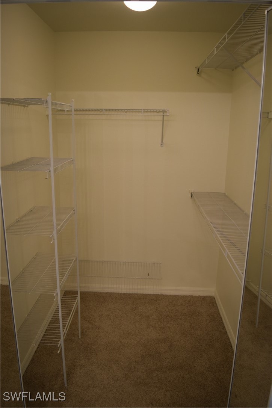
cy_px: 204
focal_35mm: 27
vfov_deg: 67.4
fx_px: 306
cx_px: 136
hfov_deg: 47.9
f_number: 4
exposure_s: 1/60
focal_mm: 18
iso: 560
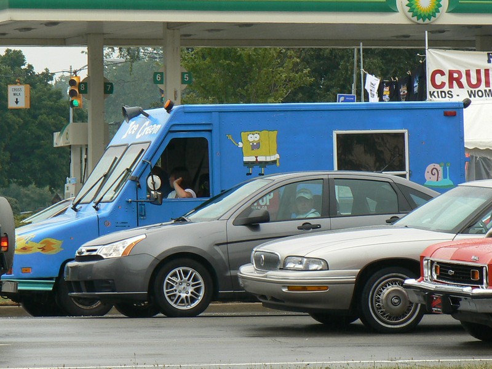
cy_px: 184
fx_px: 3496
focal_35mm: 246
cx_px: 246
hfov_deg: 8.0
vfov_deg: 6.0
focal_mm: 29.1
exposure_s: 1/160
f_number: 5.6
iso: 80
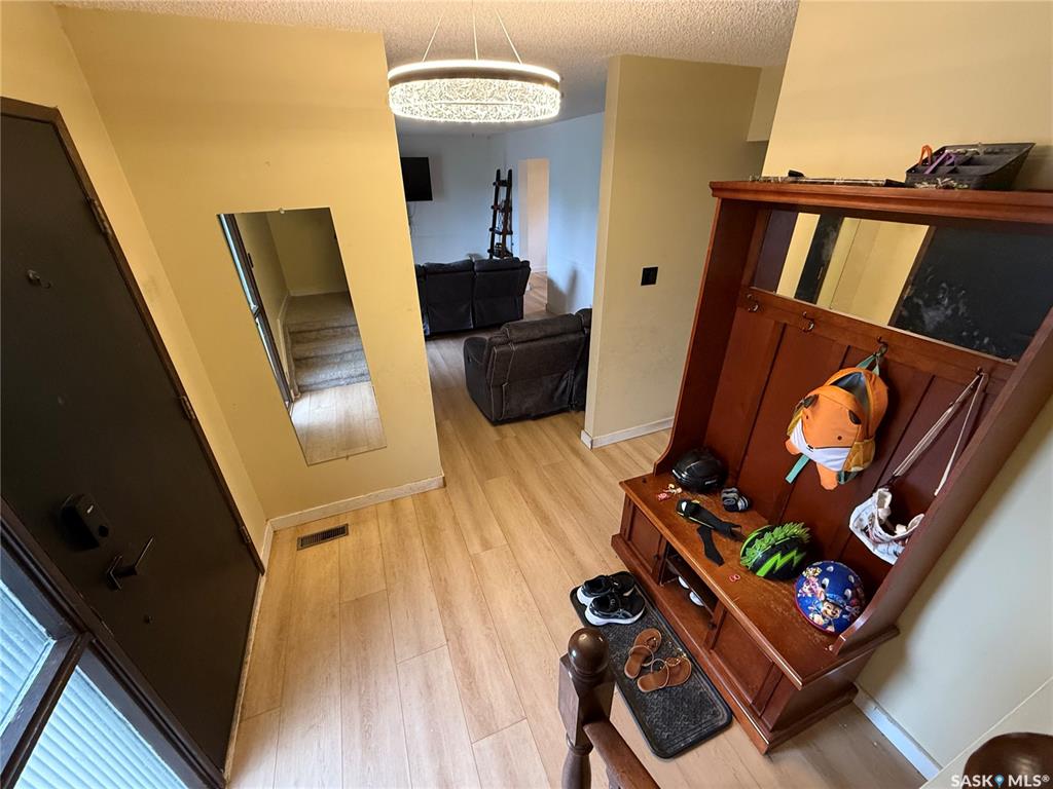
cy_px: 394
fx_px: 426
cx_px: 526
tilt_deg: -27.6
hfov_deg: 102.1
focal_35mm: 14
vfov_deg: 85.7
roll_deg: +0.7
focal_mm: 2.22
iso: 500
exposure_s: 1/60
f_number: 2.2
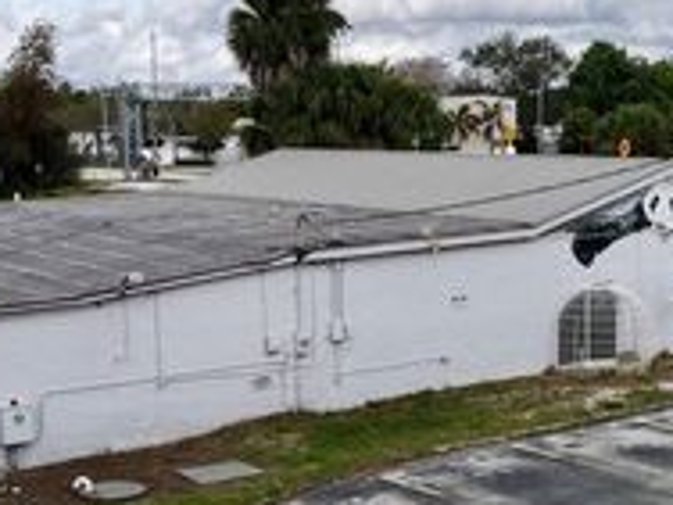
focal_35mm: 64
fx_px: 1244
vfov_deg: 22.9
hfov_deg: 30.1
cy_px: 317
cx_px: 447
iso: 100
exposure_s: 1/640
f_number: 2.8
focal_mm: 4.5
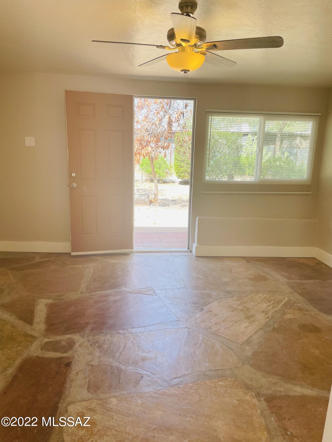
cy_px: 221
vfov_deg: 67.3
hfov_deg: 53.1
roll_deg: -1.2
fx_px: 332
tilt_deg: -11.5
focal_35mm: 26
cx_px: 166
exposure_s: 1/240
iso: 32
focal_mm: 4.2
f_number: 1.6
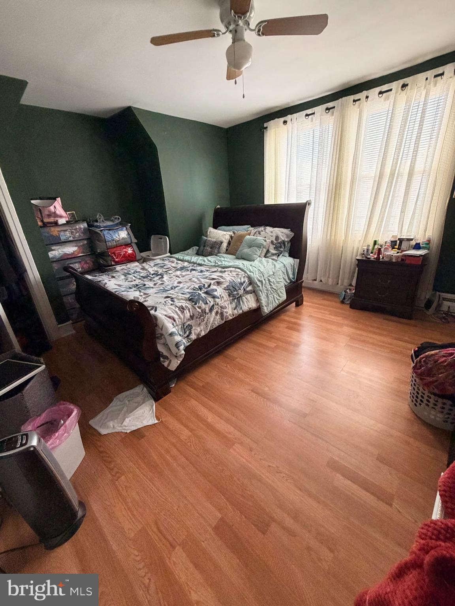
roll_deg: +4.3
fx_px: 245
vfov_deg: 102.1
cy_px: 303
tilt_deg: -22.8
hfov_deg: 85.7
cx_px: 228
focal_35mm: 14
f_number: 2.2
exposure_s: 1/60
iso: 320
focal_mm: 2.22
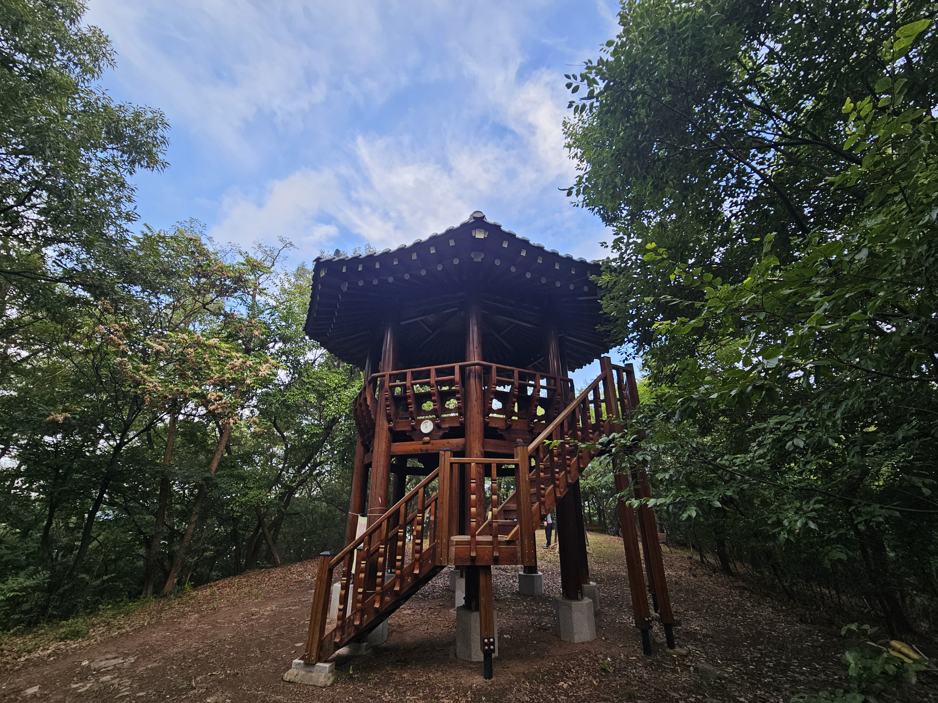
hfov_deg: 106.2
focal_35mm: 13
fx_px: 352
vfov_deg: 89.9
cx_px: 469
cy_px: 352
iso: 50
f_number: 2.2
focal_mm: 2.2
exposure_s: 1/179
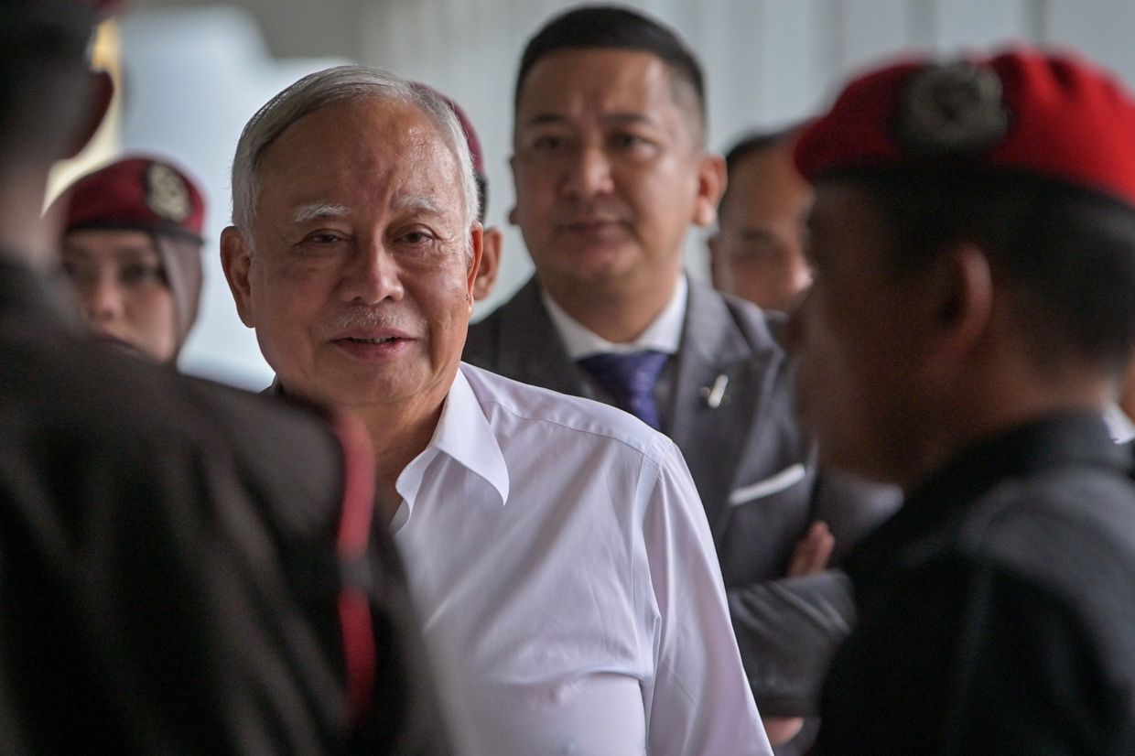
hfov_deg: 6.9
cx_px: 568
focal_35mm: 300
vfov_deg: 4.6
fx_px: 9455
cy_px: 378
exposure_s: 1/800
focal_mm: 200
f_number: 4
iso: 500
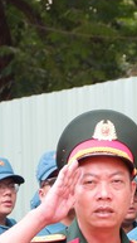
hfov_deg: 6.0
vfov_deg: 10.6
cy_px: 210
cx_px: -13
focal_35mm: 202
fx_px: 1301
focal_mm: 34
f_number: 5
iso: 200
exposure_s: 1/70
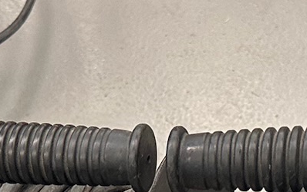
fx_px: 1096
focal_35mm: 131
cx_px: 154
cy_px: 443
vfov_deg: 9.1
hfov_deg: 15.9
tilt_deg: -57.5
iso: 250
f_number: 1.78
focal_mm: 6.86
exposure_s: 1/95
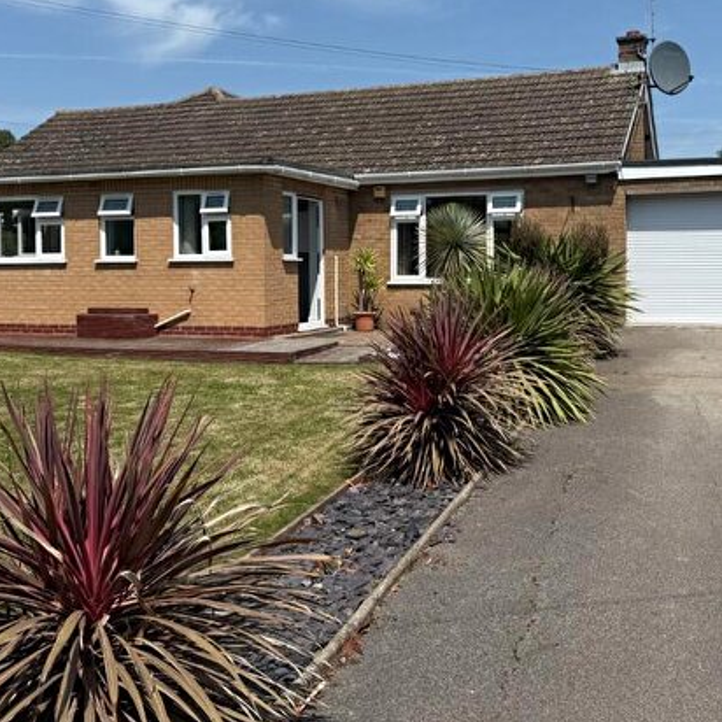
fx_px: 850
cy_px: 287
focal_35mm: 36
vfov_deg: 45.8
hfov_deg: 45.9
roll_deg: +0.5
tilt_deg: -1.3
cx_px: 424
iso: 80
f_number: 1.78
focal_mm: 6.76
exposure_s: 1/5714
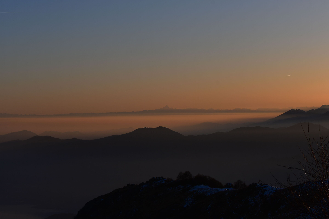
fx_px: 822
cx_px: 164
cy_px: 110
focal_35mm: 90
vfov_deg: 15.2
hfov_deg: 22.6
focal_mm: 60
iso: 100
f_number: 9
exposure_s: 1/500
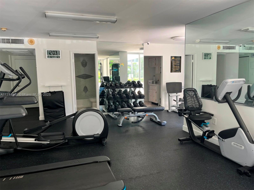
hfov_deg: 67.3
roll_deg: +0.1
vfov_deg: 53.0
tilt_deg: -7.5
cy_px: 95
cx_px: 127
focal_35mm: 26
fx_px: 191
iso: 50
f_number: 1.6
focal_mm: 5.1
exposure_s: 1/122
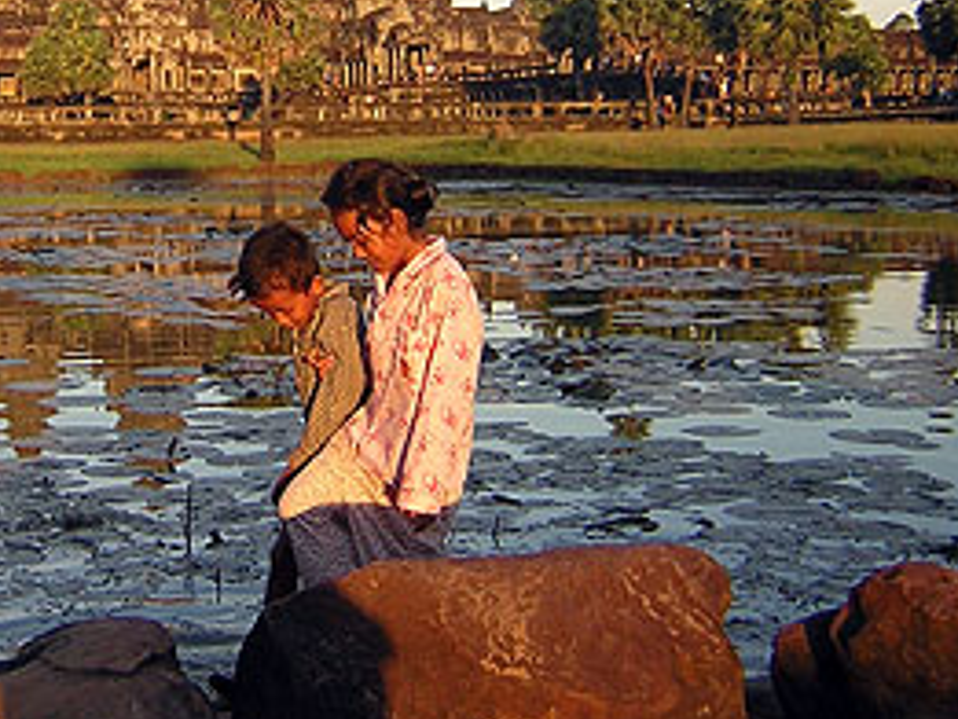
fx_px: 1717
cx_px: 206
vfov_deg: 23.3
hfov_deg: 30.5
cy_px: 128
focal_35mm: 62
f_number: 2.6
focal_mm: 4.7
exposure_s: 1/250
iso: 100
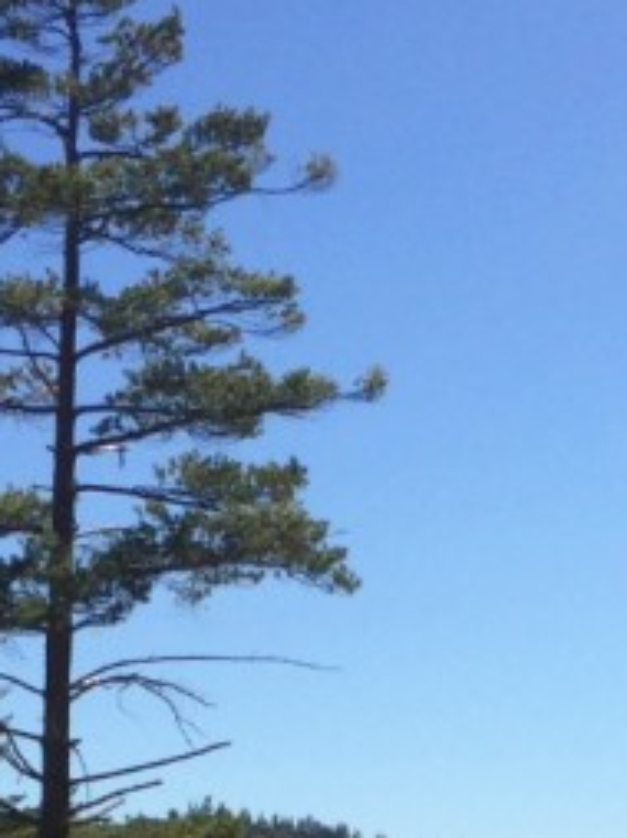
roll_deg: +2.3
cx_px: 627
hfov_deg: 12.5
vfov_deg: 15.9
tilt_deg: -4.4
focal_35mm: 117
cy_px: 1125
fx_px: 2830
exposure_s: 1/2740
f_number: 2.2
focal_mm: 4.15
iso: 32
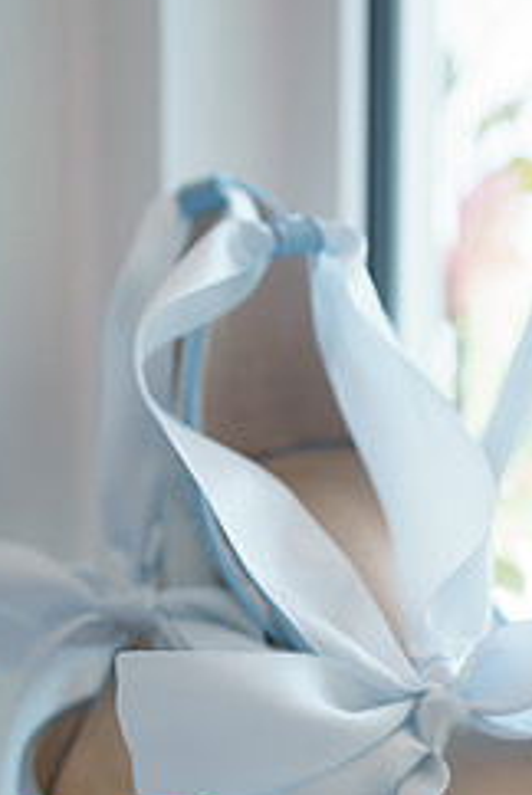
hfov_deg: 20.8
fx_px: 1437
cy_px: 687
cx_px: 397
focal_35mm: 65
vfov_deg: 29.9
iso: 800
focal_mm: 35
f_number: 4
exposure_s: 1/200
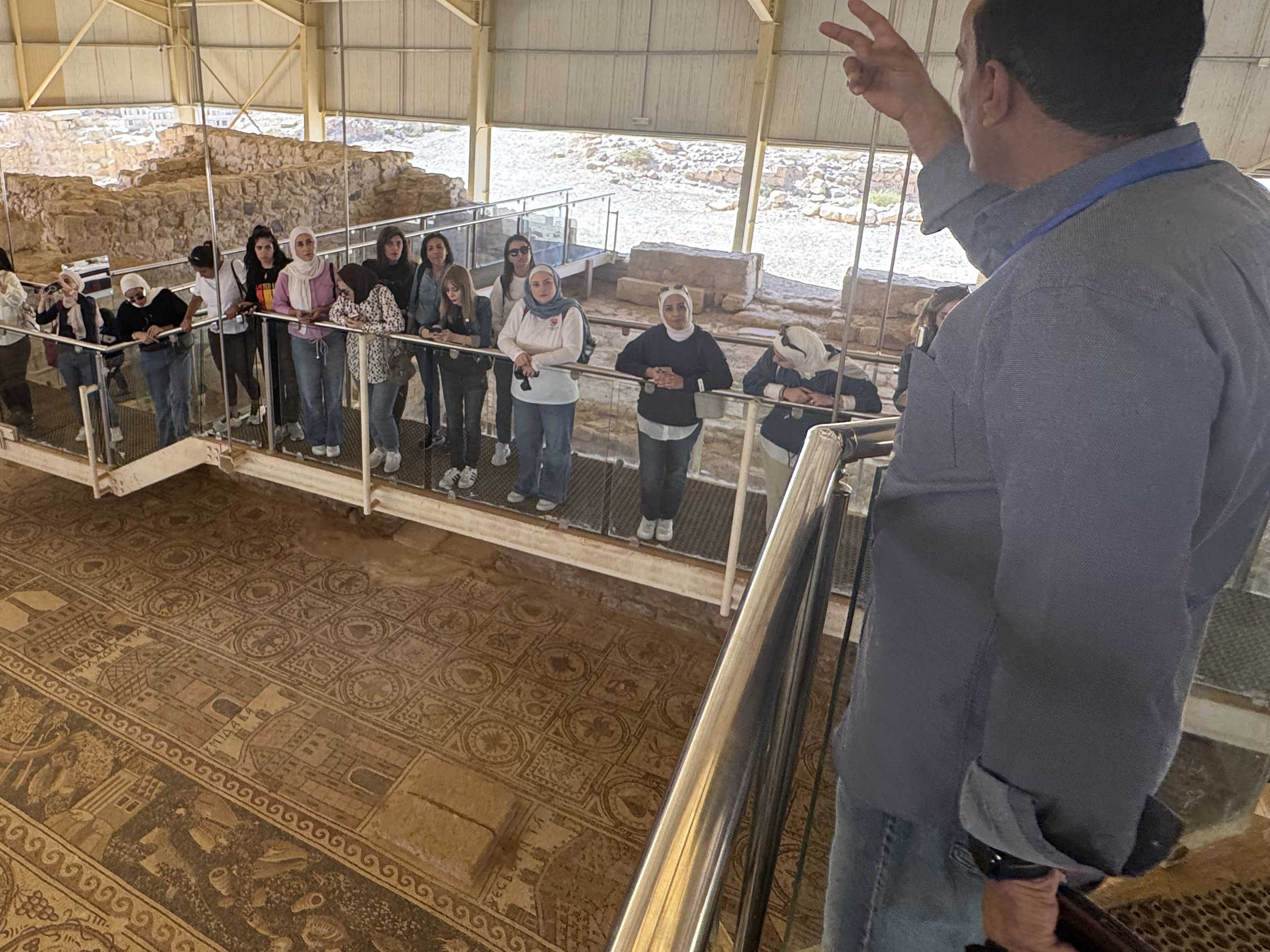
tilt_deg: -18.2
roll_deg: -1.2
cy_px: 367
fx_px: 881
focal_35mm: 24
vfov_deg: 56.3
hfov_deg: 69.9
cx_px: 444
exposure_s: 1/118
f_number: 2.2
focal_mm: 2.22
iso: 40
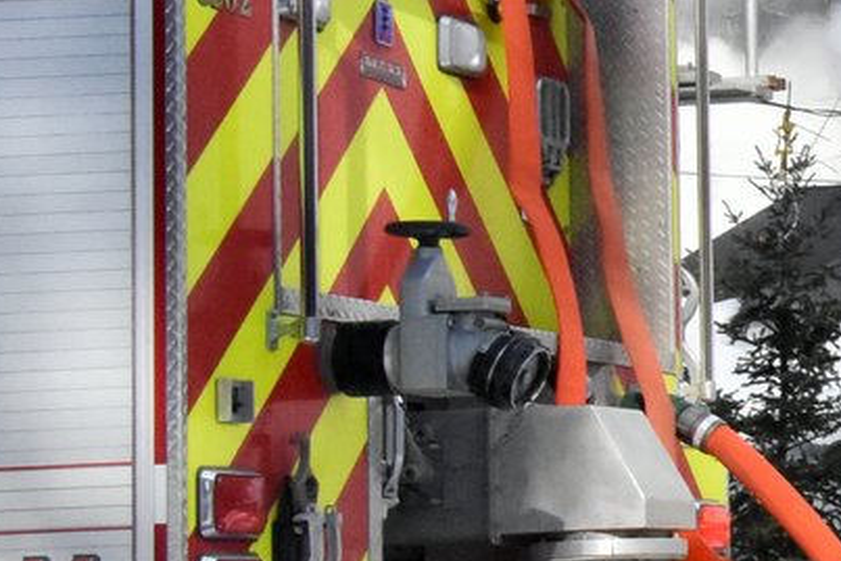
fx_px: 3061
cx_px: 1624
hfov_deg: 13.6
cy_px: 412
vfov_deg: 10.5
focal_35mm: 131
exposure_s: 1/2500
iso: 2500
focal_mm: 22
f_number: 13
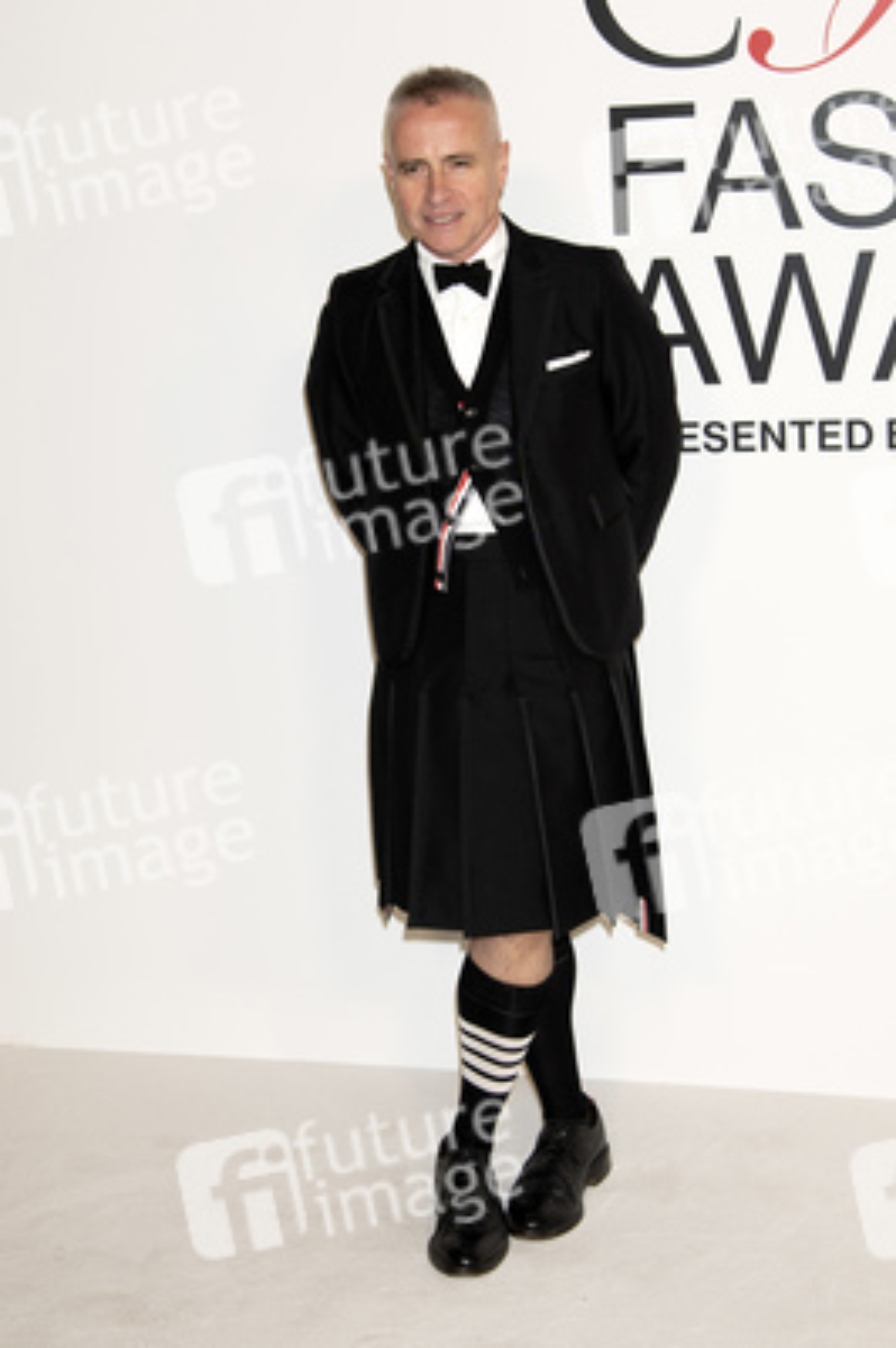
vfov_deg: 42.8
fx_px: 1720
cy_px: 674
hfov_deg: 29.2
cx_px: 448
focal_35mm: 46
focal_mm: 46
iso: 400
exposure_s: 1/200
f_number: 5
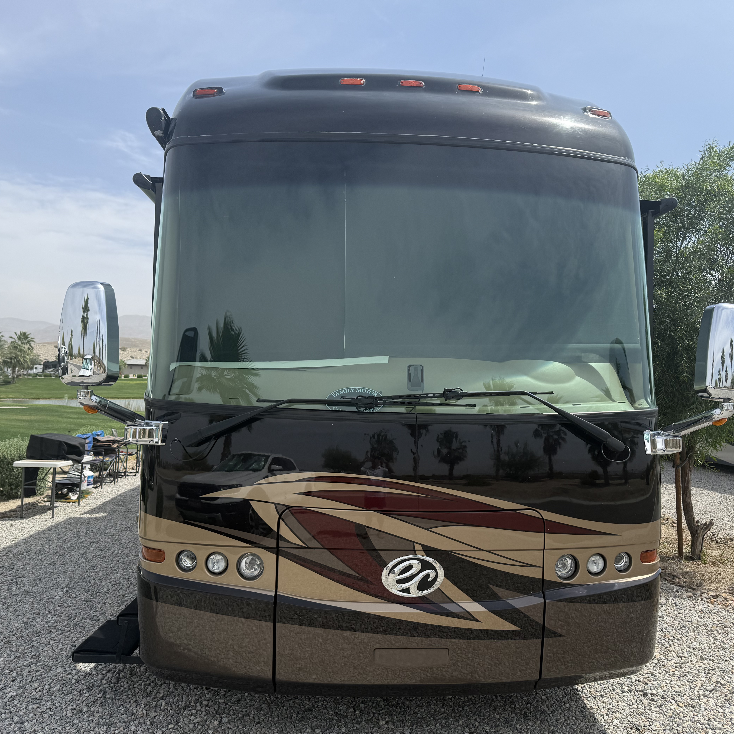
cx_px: 385
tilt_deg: +3.1
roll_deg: +0.1
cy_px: 363
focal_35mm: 29
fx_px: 696
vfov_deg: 55.6
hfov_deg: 55.6
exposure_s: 1/4673
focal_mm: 6.76
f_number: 1.78
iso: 80
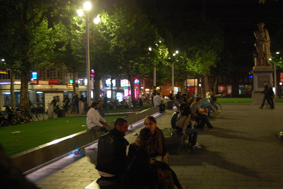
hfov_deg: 43.6
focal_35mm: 45
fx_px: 354
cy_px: 94
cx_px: 142
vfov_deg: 29.9
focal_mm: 30
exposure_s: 1/8
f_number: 4.2
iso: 1100
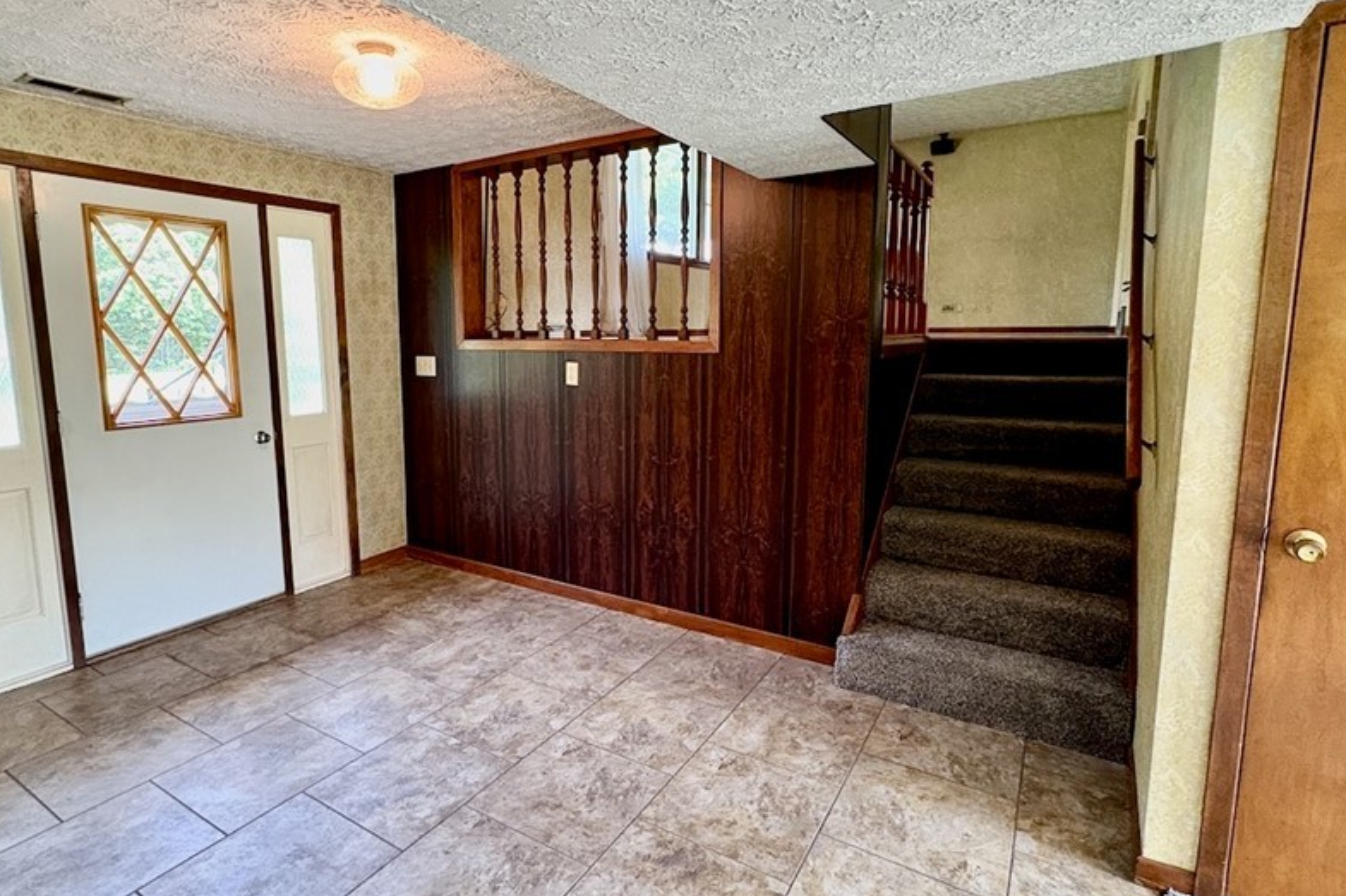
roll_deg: +0.6
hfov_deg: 86.7
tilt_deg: -7.5
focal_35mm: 19
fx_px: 710
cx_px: 610
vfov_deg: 64.5
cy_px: 428
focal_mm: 2.22
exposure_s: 1/60
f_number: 2.2
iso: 500
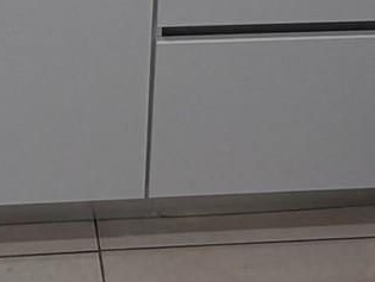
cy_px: -363
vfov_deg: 14.7
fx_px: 770
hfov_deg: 26.5
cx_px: 43
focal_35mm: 71
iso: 80
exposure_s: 1/121
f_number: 2.2
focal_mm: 2.22
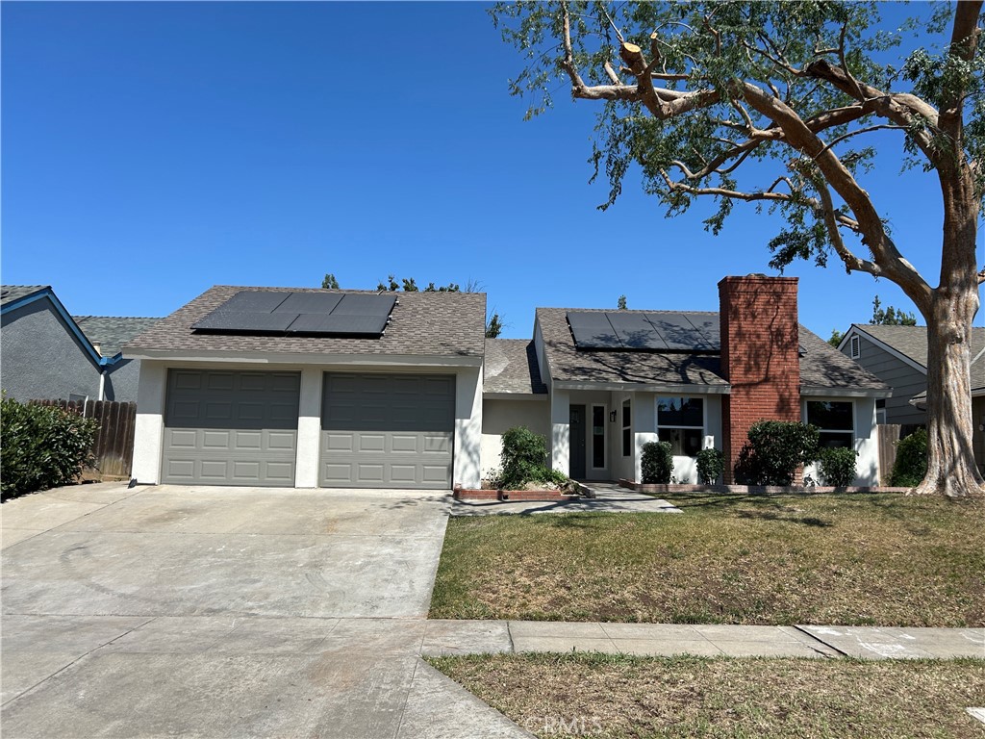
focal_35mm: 26
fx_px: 740
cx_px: 492
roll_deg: -1.2
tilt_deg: +6.1
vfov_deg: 53.1
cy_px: 370
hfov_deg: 67.3
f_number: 1.5
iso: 50
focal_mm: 5.7
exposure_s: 1/5319
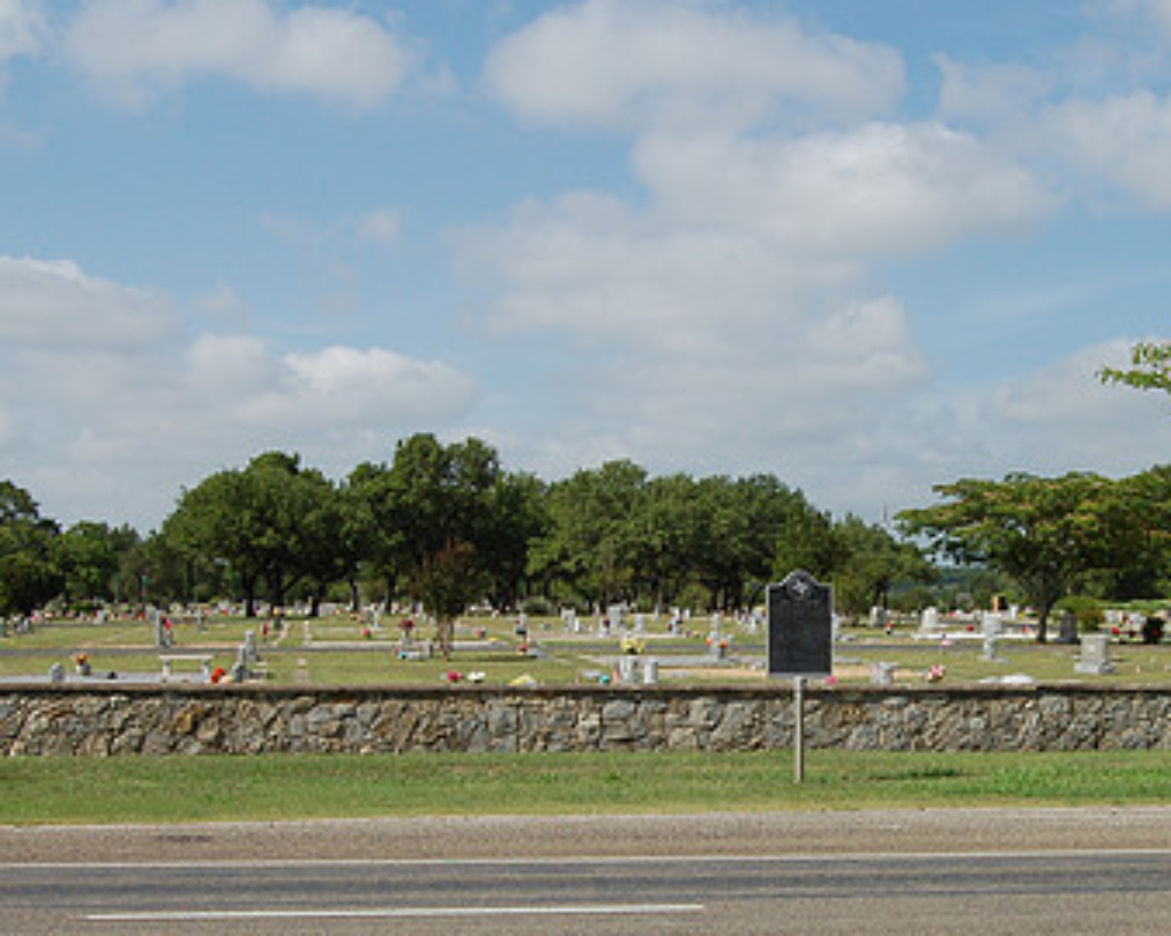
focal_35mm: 58
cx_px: 748
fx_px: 2009
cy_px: 624
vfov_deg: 26.1
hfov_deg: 32.3
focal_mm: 24
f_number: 14
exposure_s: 1/200
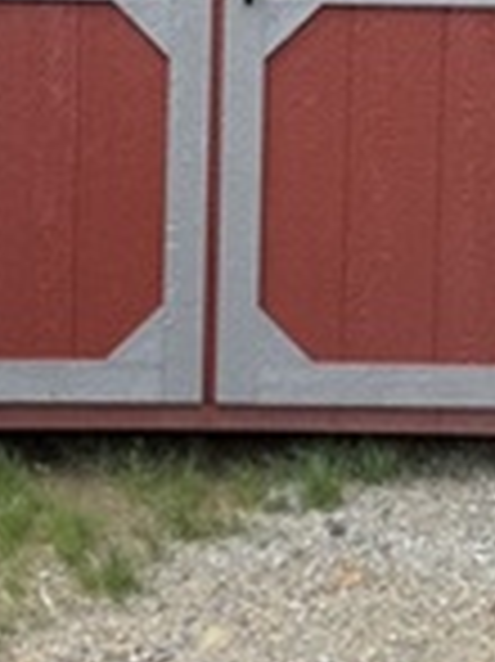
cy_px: 11
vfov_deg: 22.5
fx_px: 1604
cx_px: 254
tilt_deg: -5.7
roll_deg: -2.4
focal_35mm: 84
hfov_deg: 17.5
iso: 100
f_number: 1.78
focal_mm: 6.76
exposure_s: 1/967
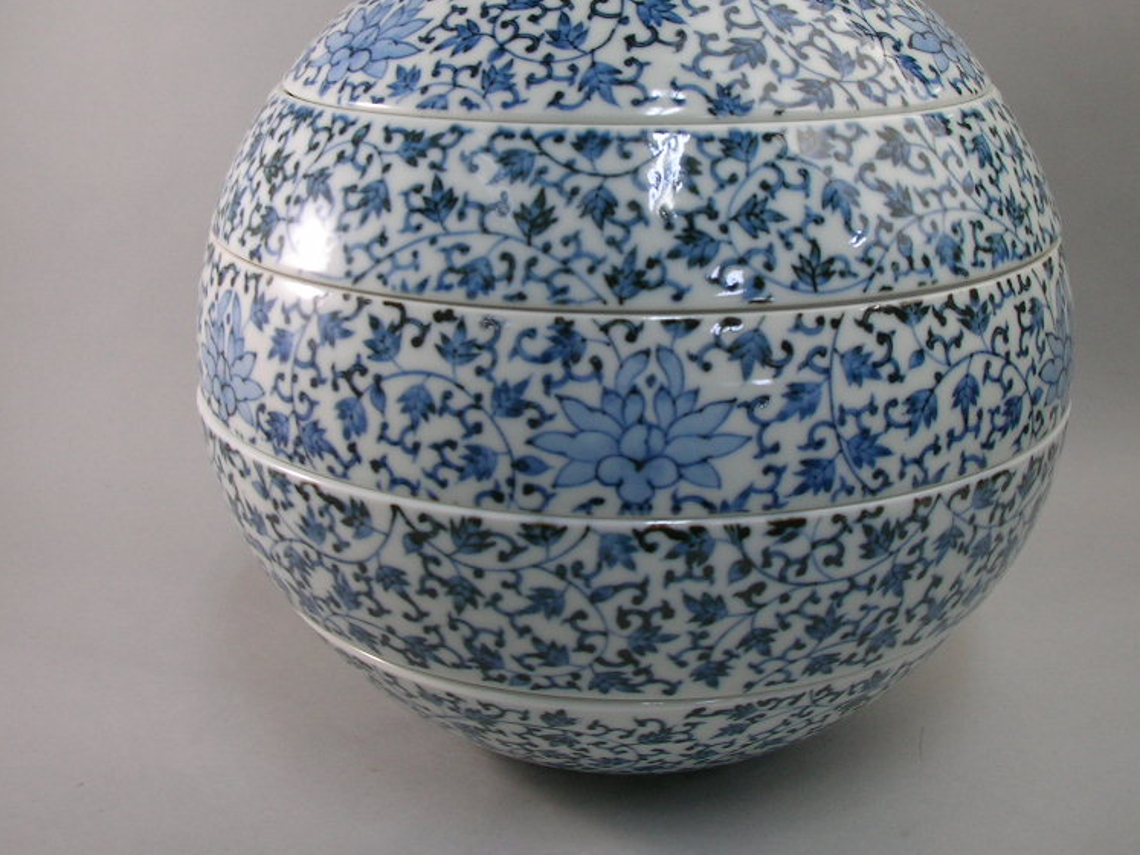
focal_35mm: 48
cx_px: 594
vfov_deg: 30.1
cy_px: 324
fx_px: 1581
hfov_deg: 39.7
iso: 50
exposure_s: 1/14.3
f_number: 3
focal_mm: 5.8
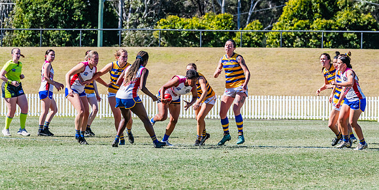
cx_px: 201
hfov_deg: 6.7
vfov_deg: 3.3
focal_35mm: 331
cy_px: 101
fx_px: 3241
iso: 800
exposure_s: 1/1600
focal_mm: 290
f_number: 10
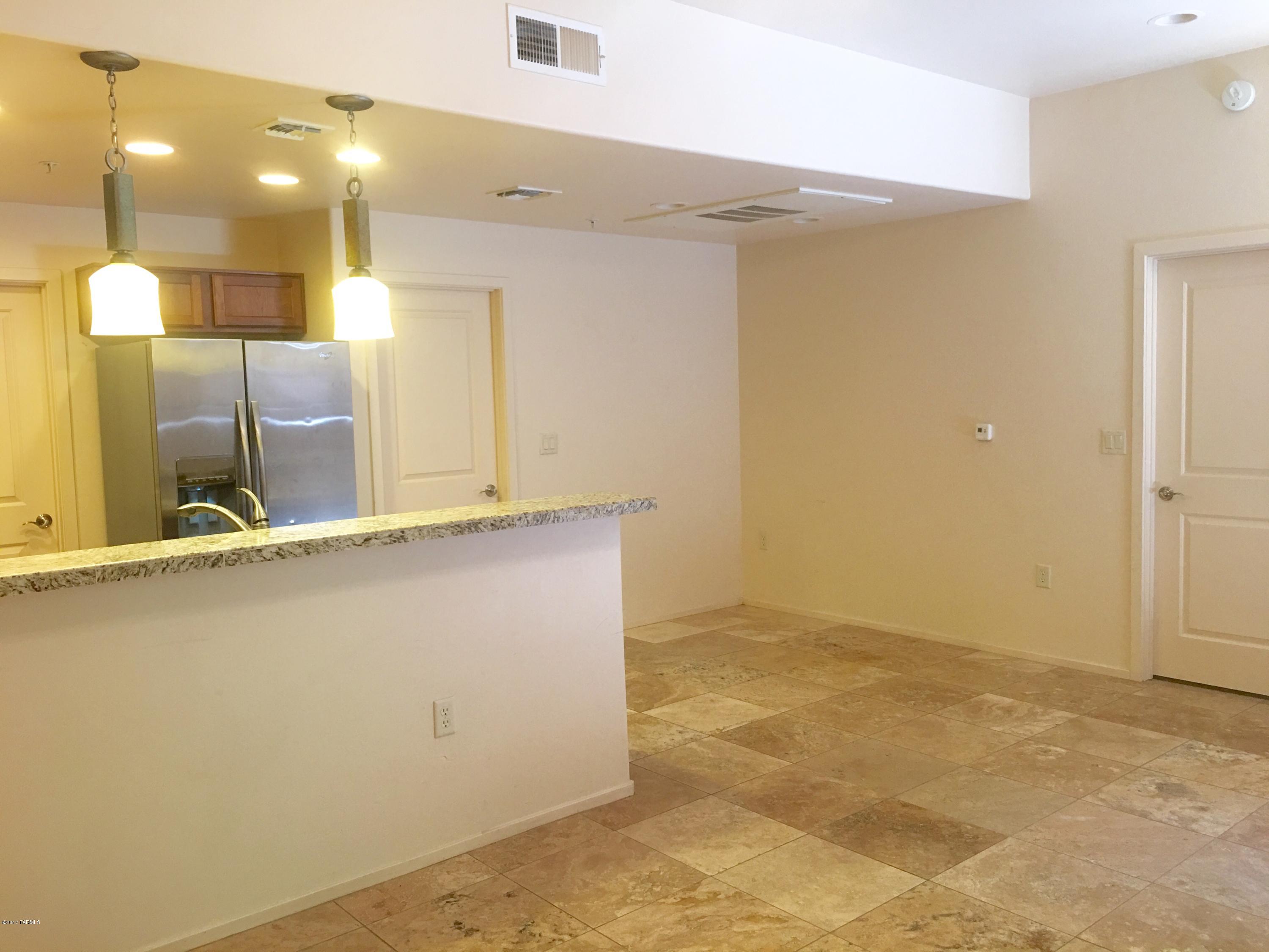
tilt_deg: -4.2
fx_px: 1063
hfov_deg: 61.7
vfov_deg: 48.2
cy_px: 476
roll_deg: +1.4
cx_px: 634
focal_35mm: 29
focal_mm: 4.15
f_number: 2.2
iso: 40
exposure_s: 1/15
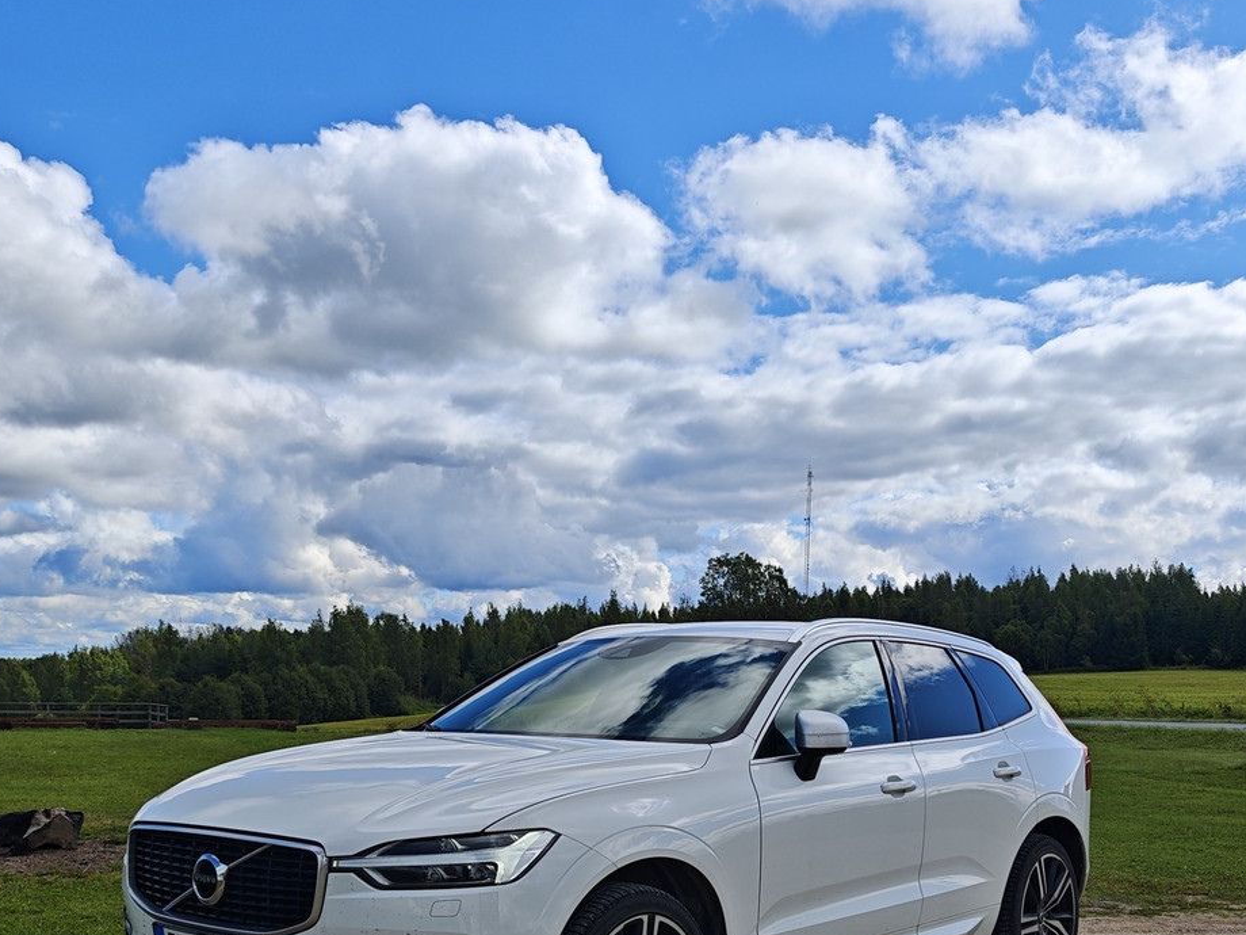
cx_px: 630
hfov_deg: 46.8
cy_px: 749
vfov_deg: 34.8
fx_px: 1440
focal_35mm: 40
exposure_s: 1/4435
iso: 50
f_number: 1.62
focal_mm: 6.55
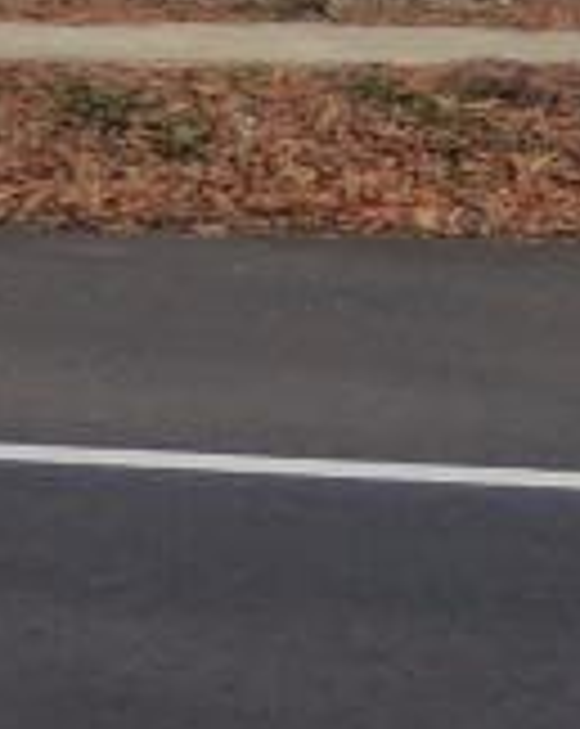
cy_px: -1580
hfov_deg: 4.2
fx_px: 7488
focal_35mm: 348
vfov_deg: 5.2
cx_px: 1996
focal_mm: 7.1
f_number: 3.3
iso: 100
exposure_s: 1/320
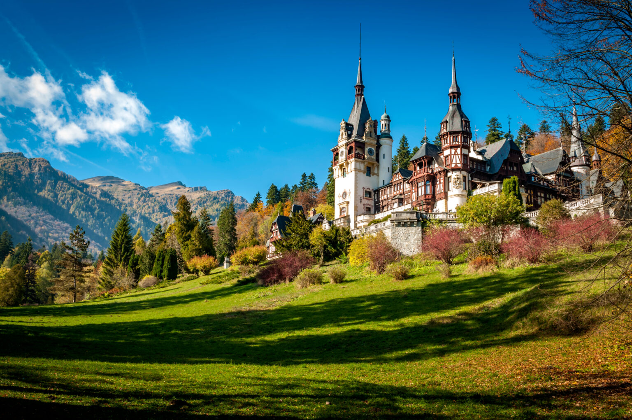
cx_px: 316
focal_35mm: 39
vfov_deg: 34.1
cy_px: 210
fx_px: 684
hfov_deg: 49.6
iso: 100
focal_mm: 26
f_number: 11
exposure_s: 1/50
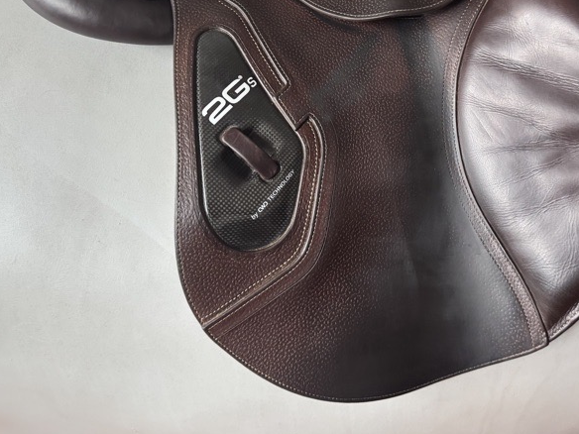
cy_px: 107
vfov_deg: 37.7
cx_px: 347
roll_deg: -0.1
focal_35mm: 37
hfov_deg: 49.8
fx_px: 619
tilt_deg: -25.6
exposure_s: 1/60
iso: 320
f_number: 1.78
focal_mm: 6.76
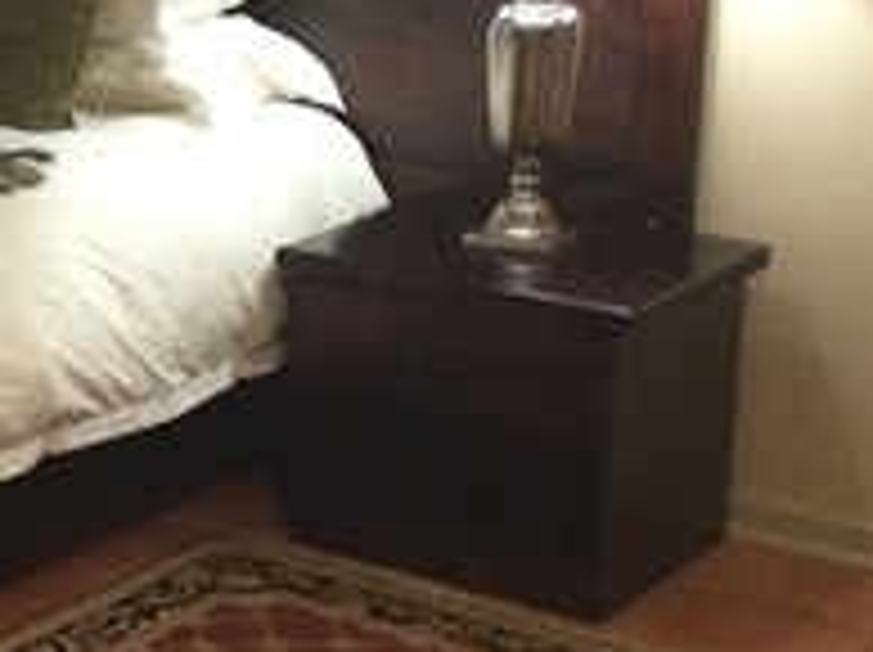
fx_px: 2494
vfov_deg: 14.8
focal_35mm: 99
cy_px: 162
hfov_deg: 17.6
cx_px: -468
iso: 400
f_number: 2.2
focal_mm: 4.12
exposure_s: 1/15
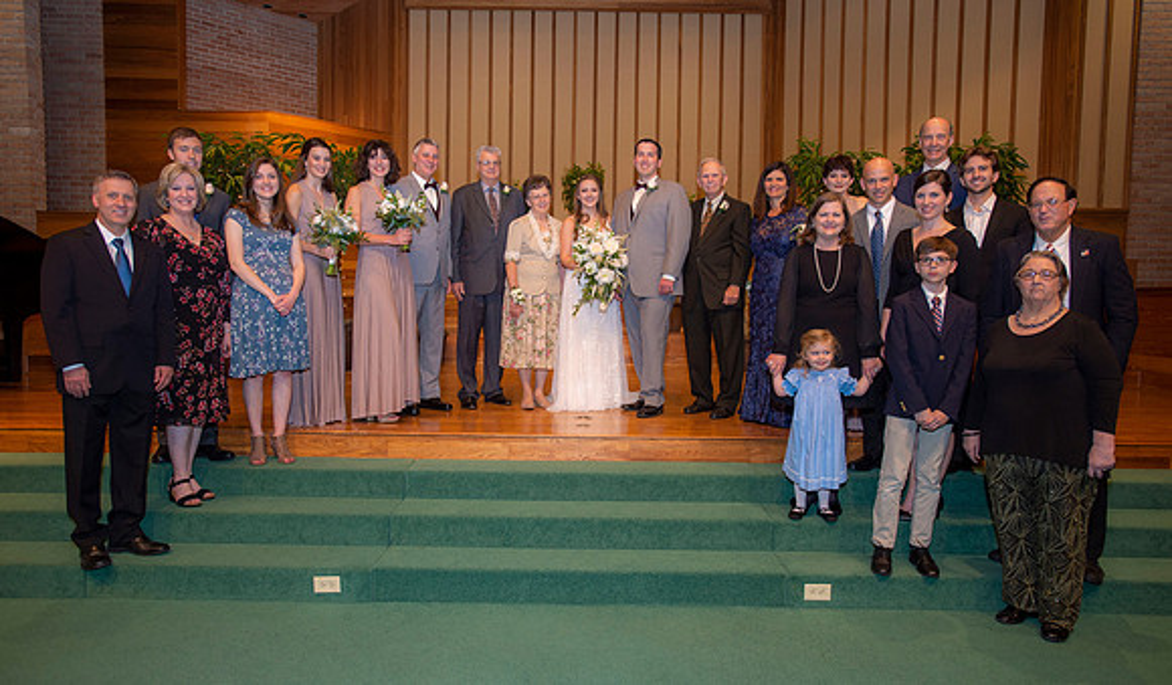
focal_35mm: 26
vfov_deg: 46.0
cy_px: 337
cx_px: 578
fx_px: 808
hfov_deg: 71.9
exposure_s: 1/160
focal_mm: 24
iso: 800
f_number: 3.5
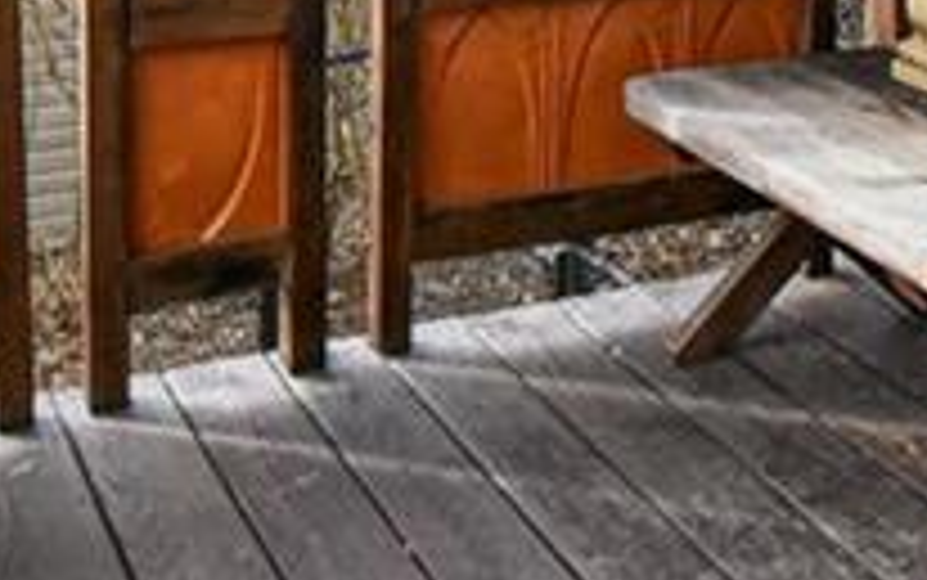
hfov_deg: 24.4
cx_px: 914
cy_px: -470
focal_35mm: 81
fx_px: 2047
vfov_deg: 14.2
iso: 1600
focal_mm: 16
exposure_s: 1/800
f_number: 14
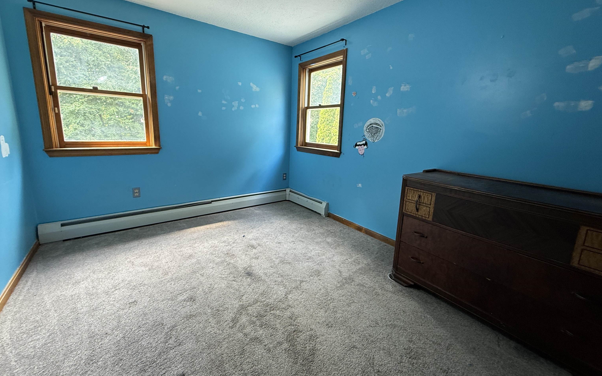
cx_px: 300
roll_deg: -2.7
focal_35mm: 15
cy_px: 174
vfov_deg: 74.7
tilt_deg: -9.3
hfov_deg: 101.5
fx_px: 246
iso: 200
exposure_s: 1/60
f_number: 2.2
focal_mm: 2.22
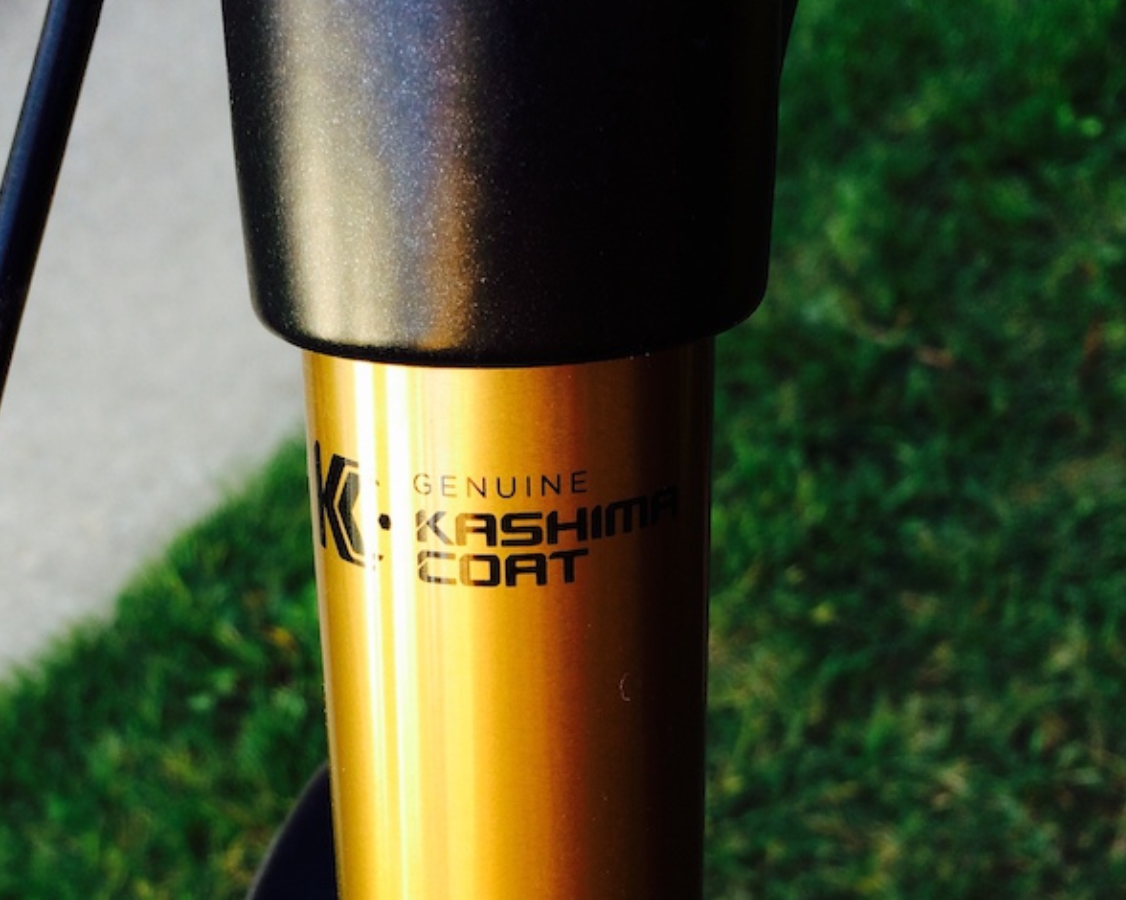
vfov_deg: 29.5
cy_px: 588
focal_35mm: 51
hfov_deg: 36.4
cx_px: 412
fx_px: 1699
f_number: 2.2
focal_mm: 4.12
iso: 40
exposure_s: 1/120
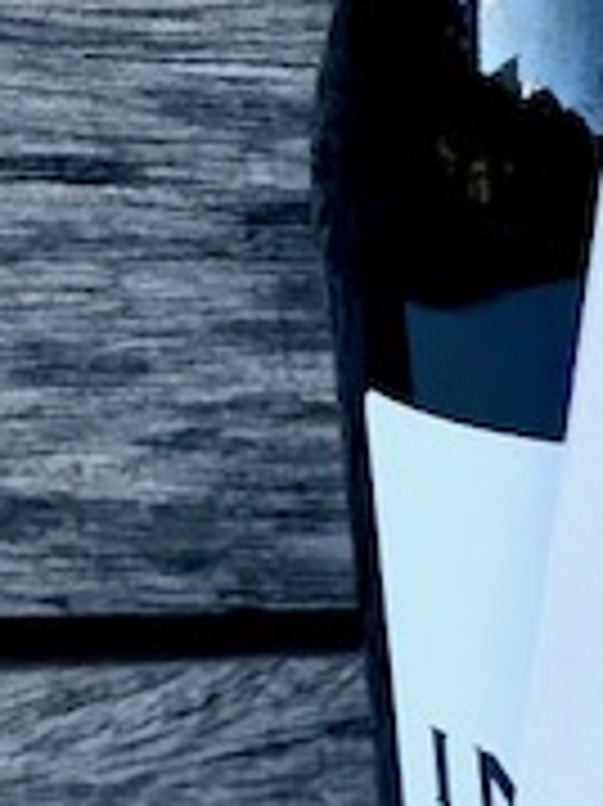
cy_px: 558
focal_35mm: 100
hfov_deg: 13.5
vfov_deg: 19.6
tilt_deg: -21.2
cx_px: 1017
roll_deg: -1.4
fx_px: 2325
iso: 20
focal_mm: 3.99
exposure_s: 1/349
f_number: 1.8
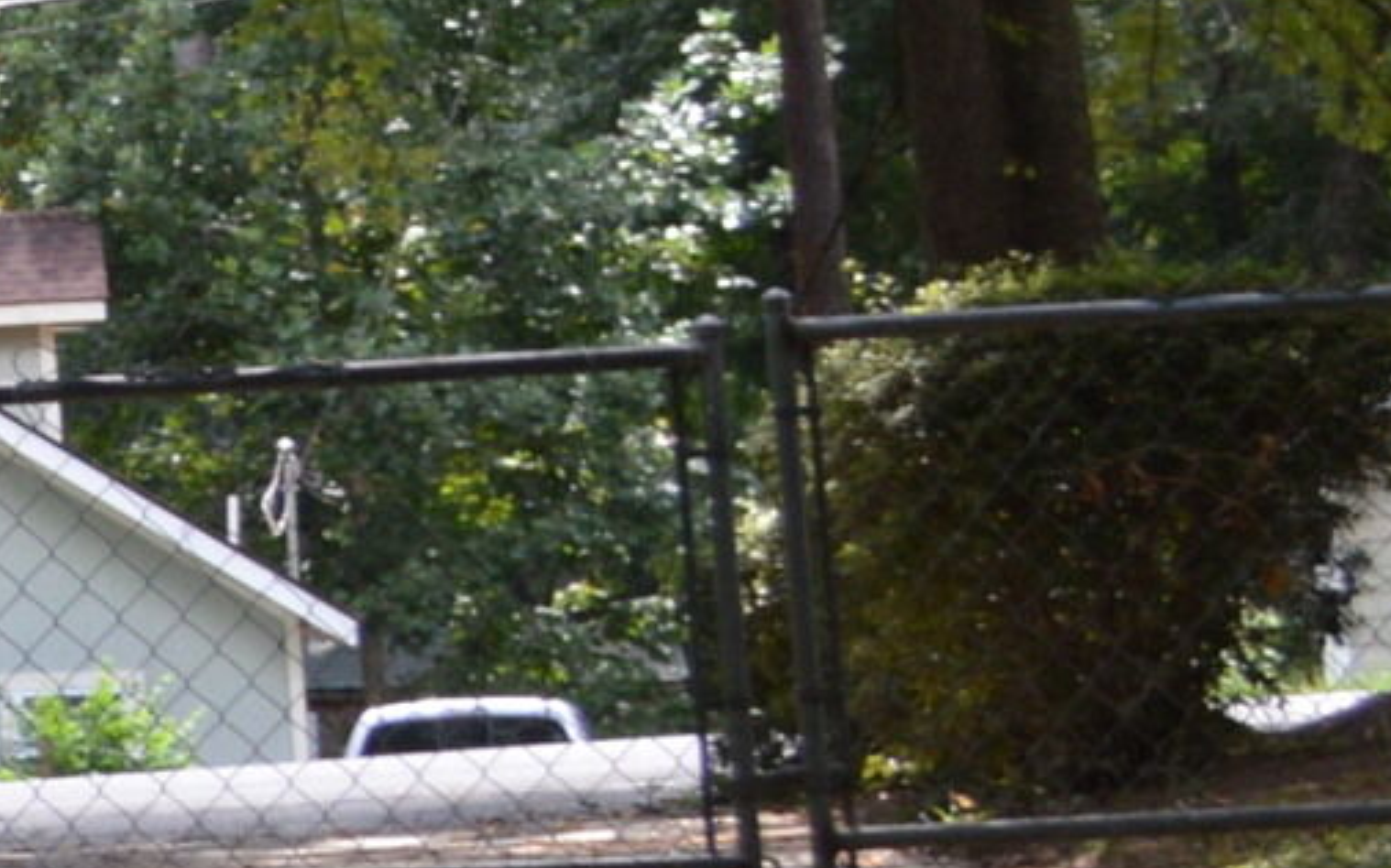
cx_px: -2625
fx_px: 9134
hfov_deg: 7.7
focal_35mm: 241
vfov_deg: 5.4
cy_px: -196
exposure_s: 1/125
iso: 280
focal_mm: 26
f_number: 5.6
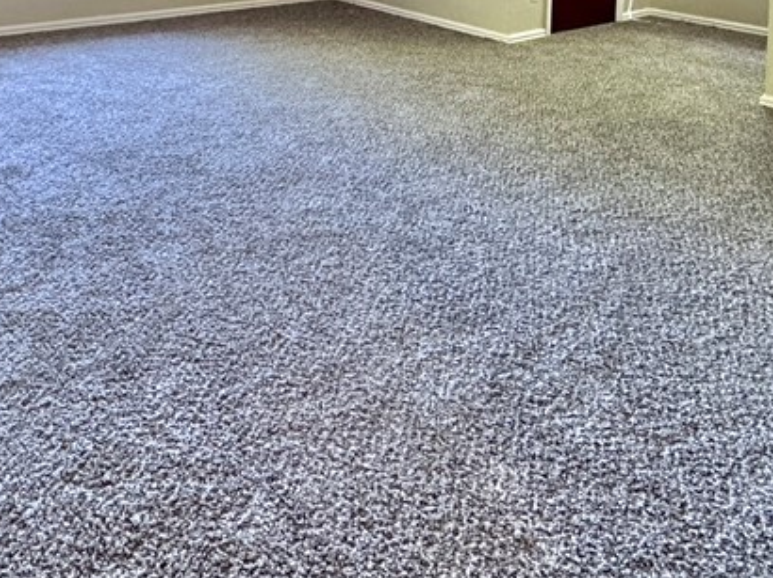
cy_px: -122
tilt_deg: -1.4
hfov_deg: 51.4
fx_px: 781
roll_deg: -2.0
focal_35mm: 35
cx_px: 243
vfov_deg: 33.0
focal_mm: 2.22
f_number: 2.2
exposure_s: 1/60
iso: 400
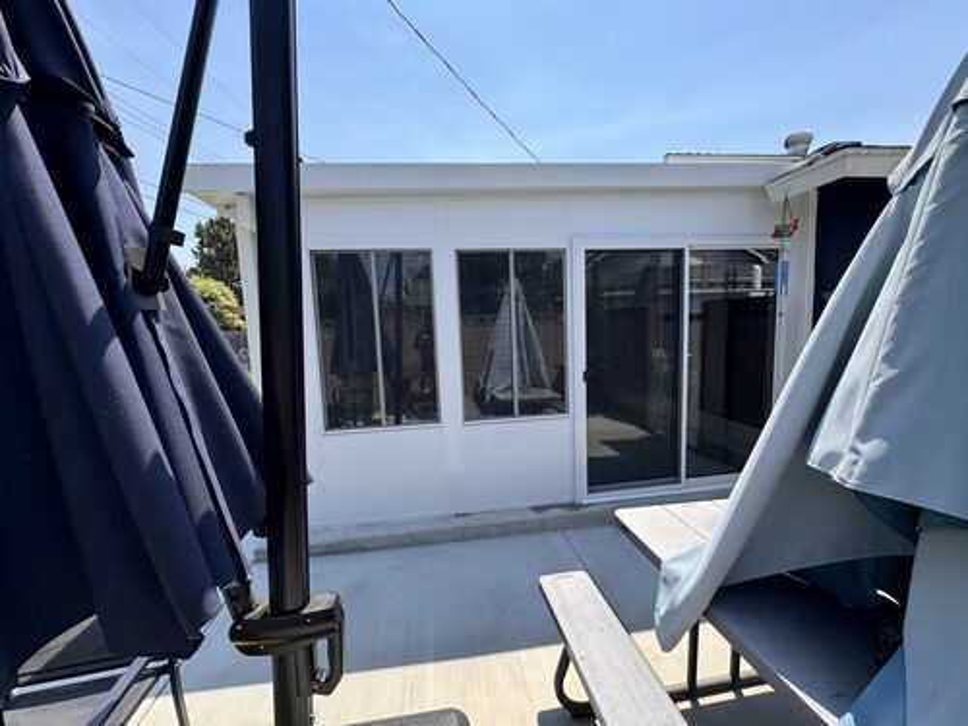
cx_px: 484
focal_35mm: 14
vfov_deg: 85.7
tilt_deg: -6.4
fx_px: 391
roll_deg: +1.7
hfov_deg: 102.1
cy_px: 363
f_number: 2.2
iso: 40
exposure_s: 1/700
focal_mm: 2.22
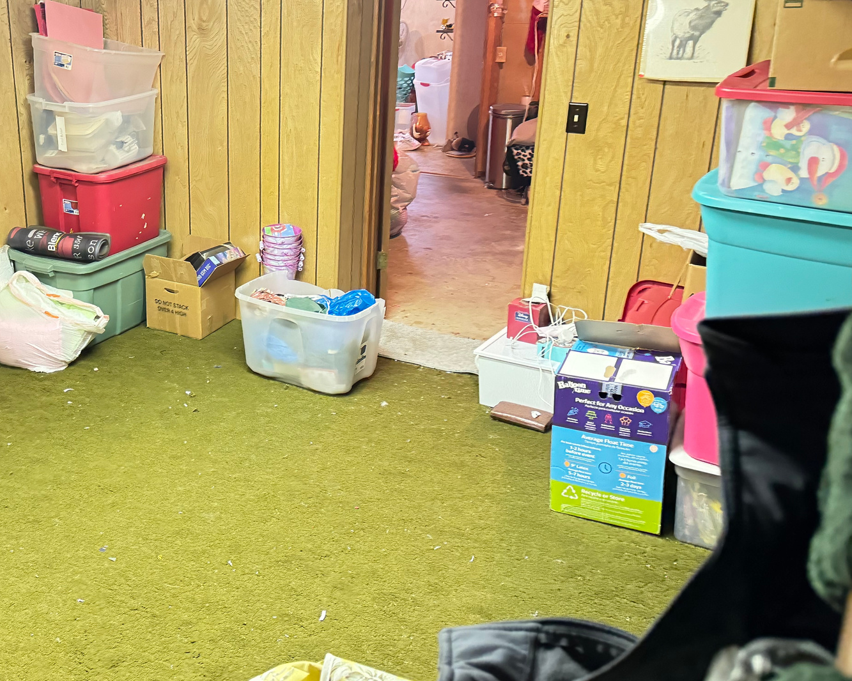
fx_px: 908
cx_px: 208
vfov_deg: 40.9
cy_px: 270
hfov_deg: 48.3
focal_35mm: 36
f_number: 1.78
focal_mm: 6.76
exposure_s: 1/40
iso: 800
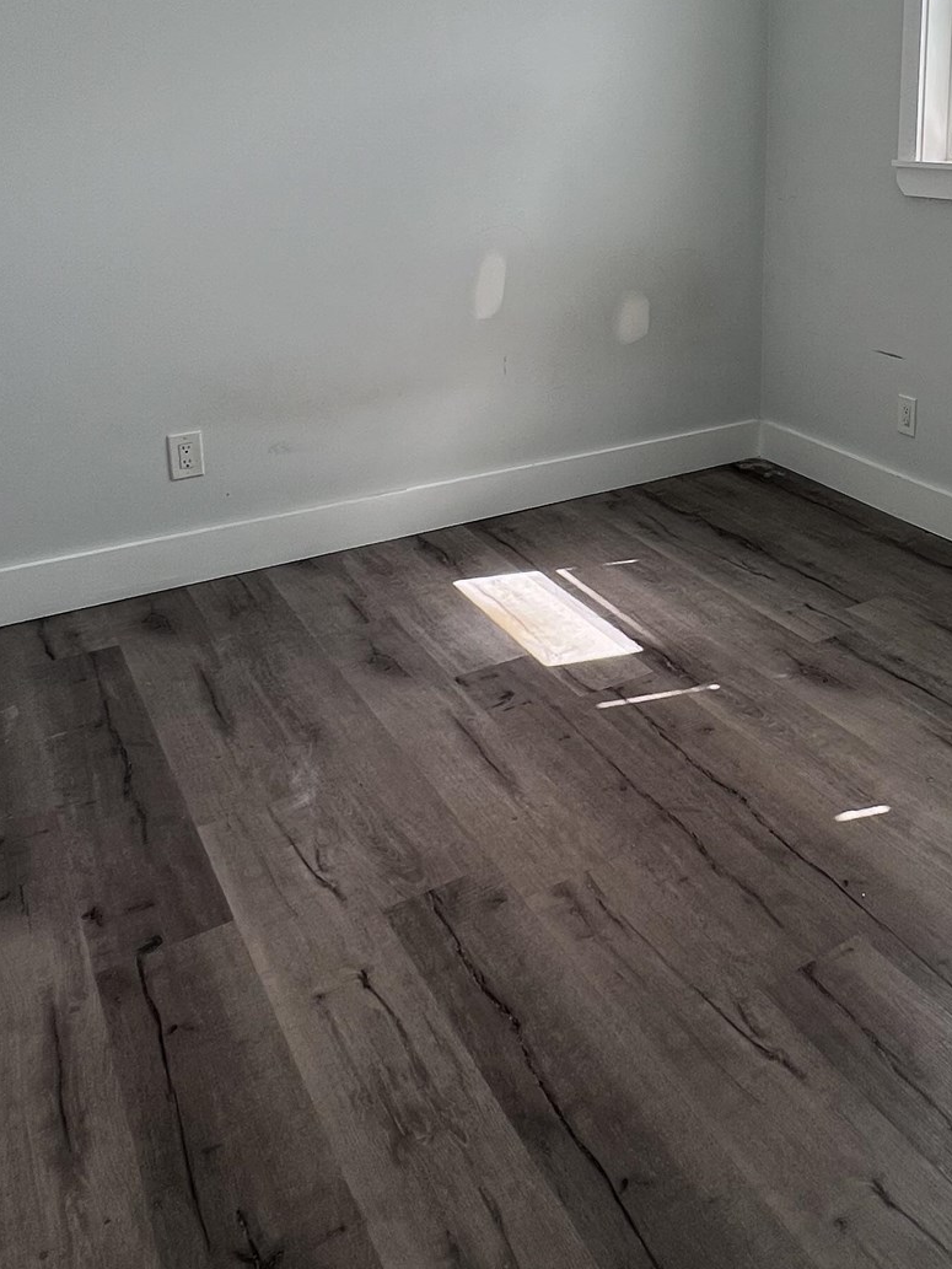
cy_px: 267
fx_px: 1063
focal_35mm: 29
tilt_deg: -7.3
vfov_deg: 57.4
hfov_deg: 45.1
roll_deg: -0.8
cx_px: 800
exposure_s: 1/194
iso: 32
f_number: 1.8
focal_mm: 1.57
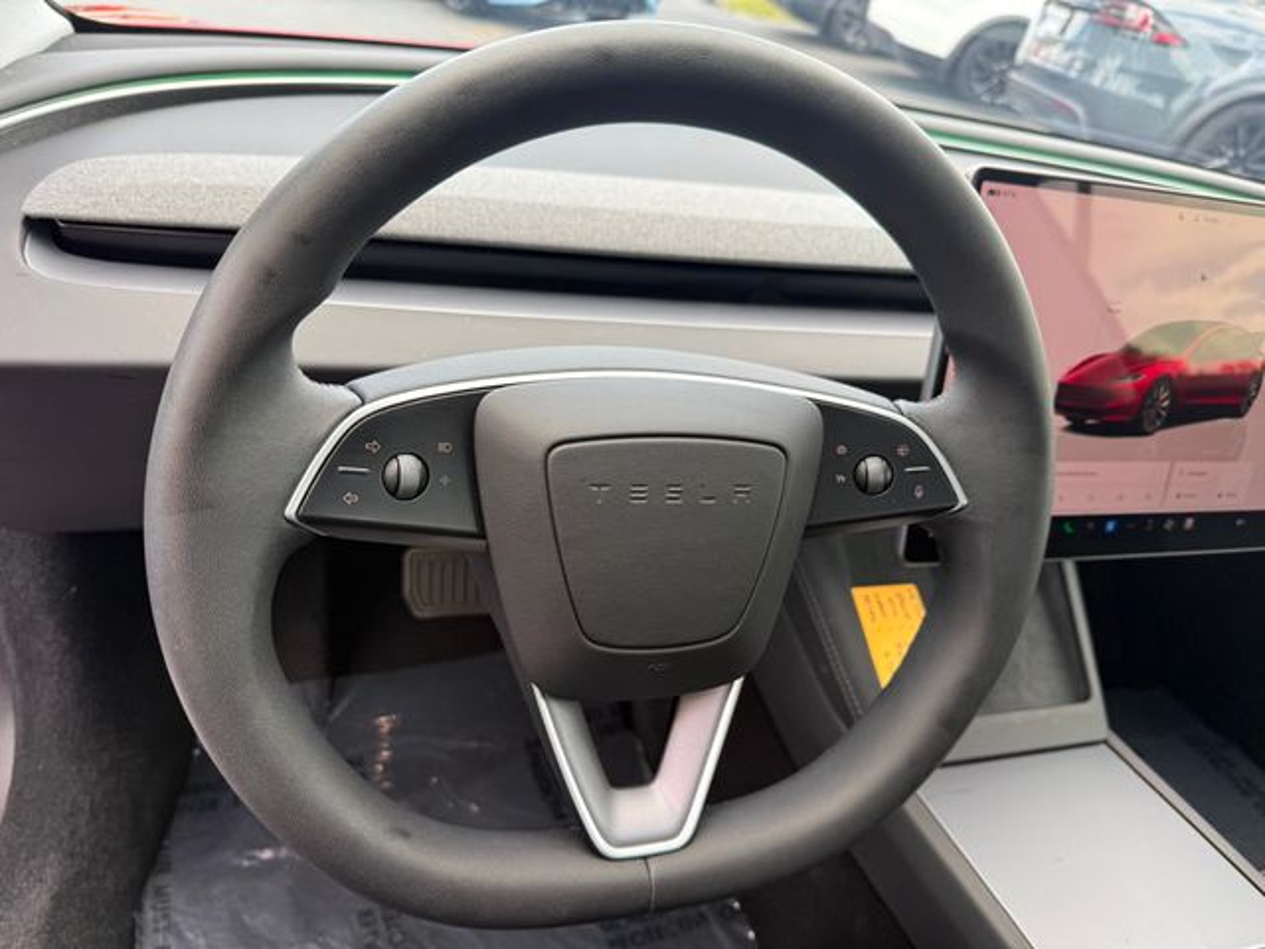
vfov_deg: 56.8
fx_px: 877
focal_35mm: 24
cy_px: 474
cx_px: 632
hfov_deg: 71.6
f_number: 1.78
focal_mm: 6.76
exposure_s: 1/249
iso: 80
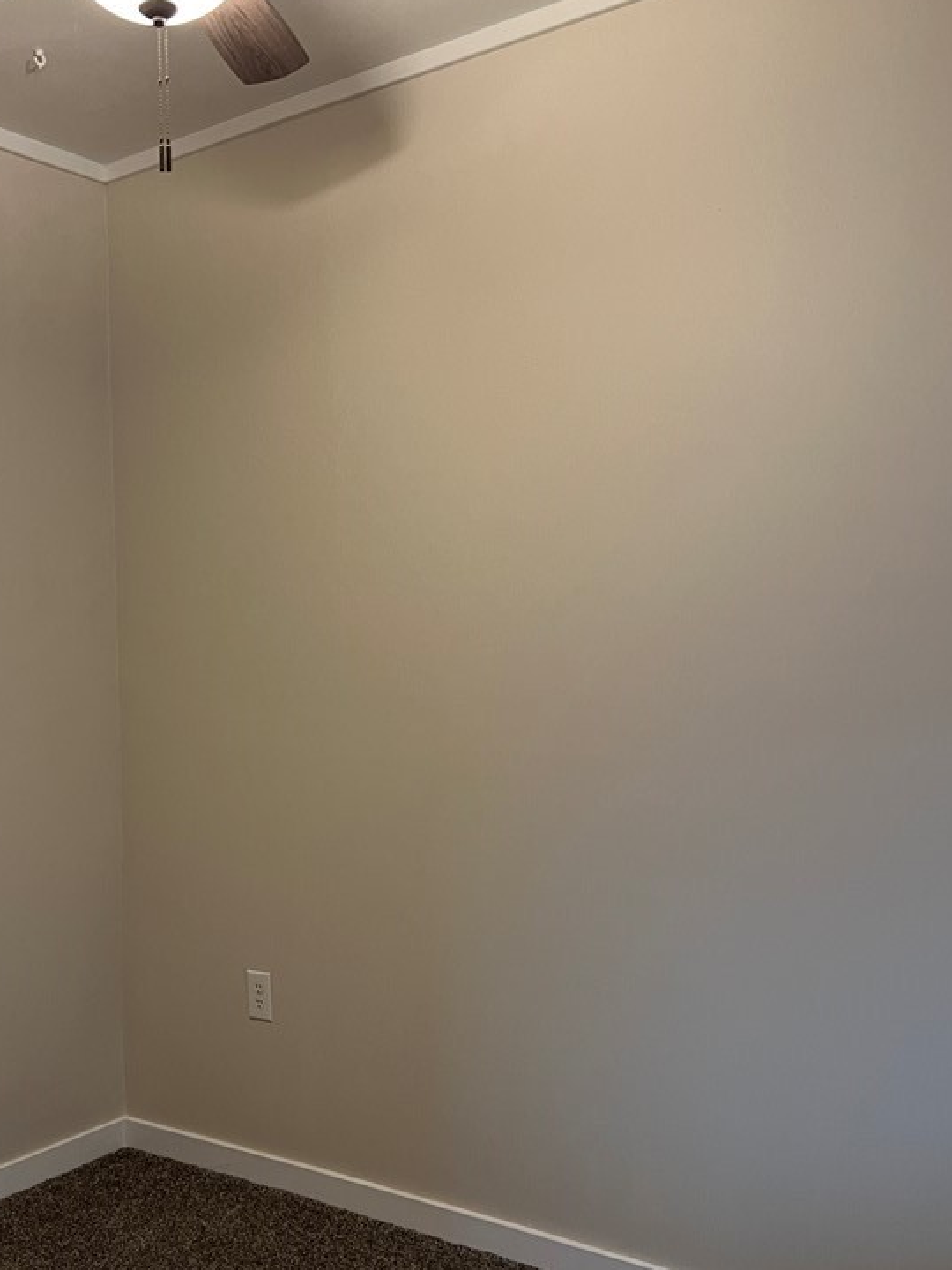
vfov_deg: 49.9
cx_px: 340
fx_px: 1357
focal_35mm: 37
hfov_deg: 38.3
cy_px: 737
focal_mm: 5.7
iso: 200
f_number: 1.5
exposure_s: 1/60
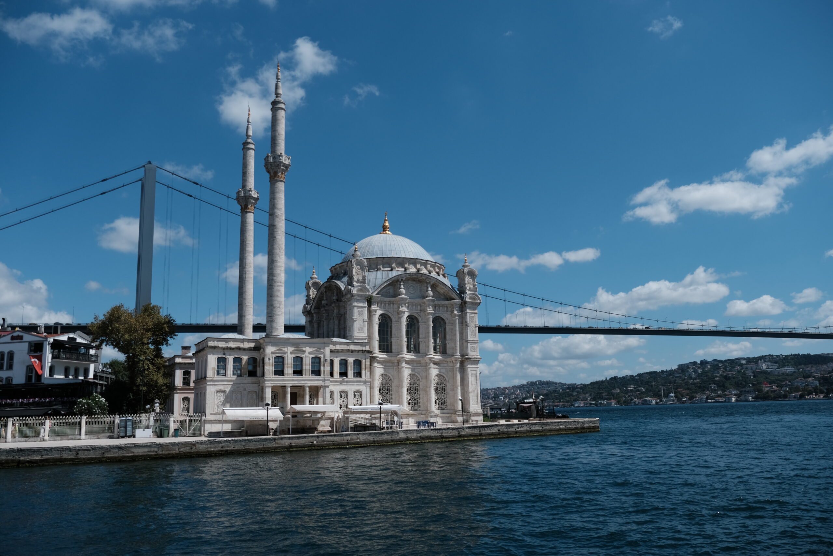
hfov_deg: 63.7
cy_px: 278
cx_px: 416
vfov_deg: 45.0
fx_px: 671
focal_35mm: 29
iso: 160
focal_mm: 19
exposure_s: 1/1800
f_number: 4.5
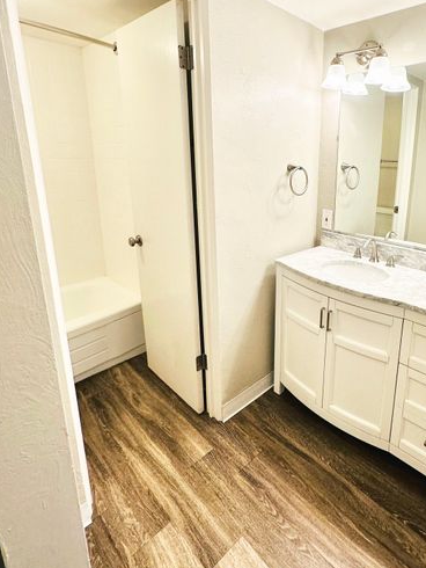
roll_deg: -2.3
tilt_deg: -12.3
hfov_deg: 63.7
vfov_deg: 80.8
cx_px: 297
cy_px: 230
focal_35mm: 20
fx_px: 328
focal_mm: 2.22
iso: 80
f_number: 2.2
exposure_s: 1/120
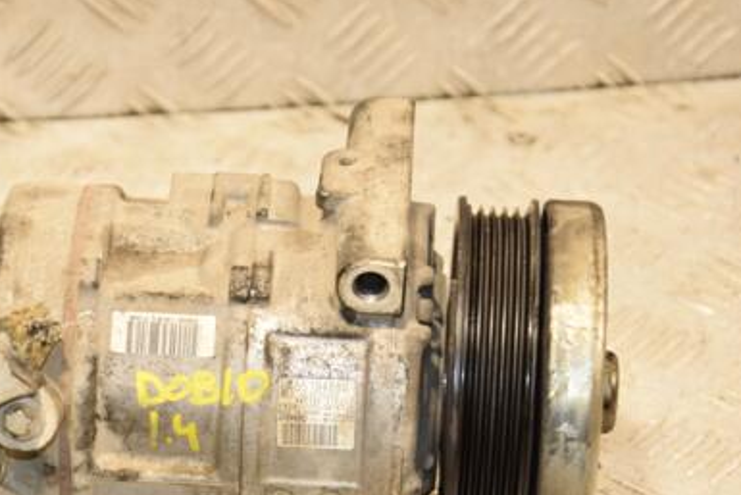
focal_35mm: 145
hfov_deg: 14.1
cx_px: 239
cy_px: 374
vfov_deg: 9.5
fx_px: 2986
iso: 800
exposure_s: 1/200
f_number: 5.3
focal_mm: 62
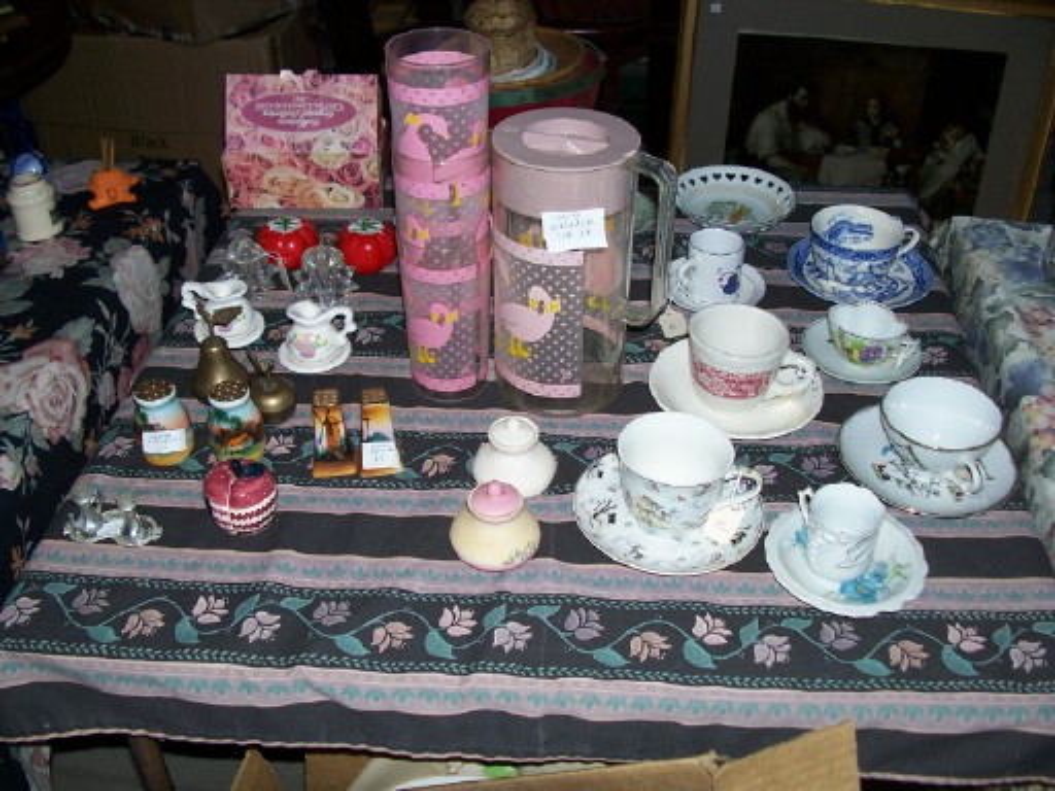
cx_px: 528
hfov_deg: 52.6
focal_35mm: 35
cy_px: 396
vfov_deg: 40.7
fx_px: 1067
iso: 80
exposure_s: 1/60
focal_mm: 6
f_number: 2.8
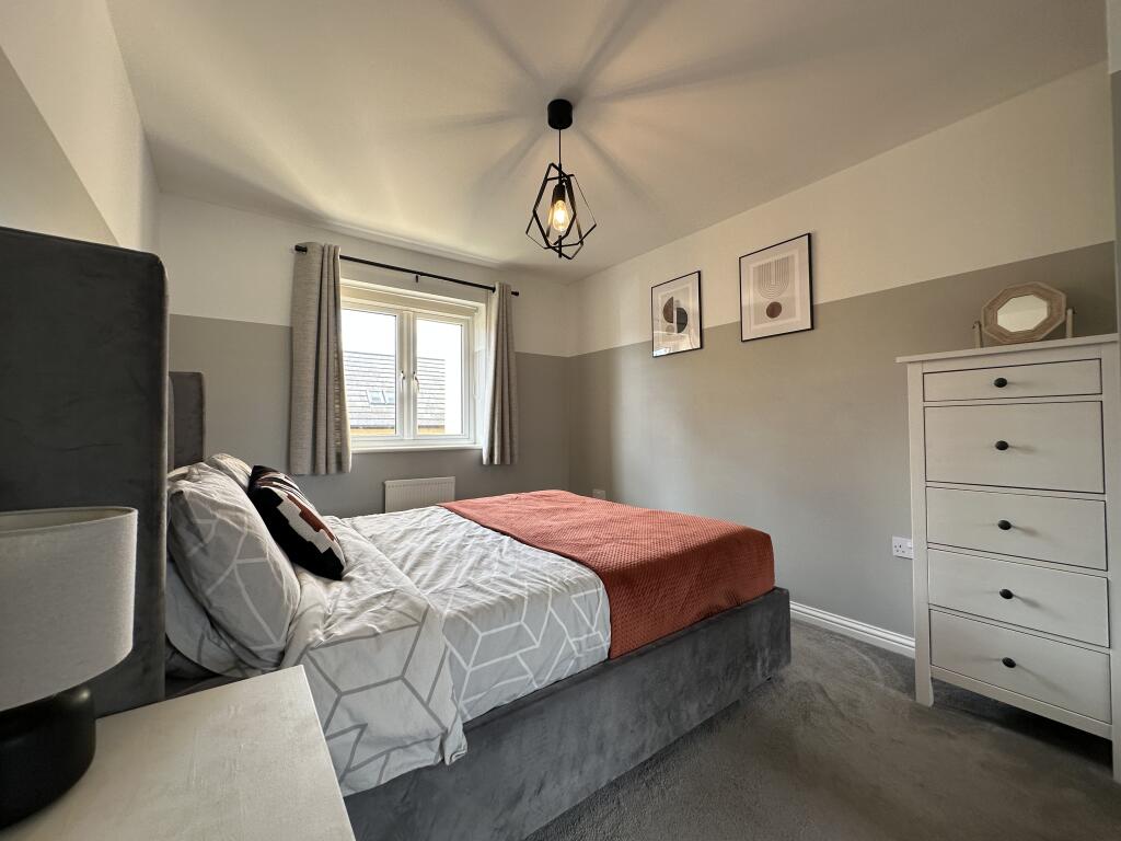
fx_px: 453
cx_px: 560
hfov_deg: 102.1
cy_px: 420
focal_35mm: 14
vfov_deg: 85.7
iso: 80
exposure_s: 1/99
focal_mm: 2.22
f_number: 2.2
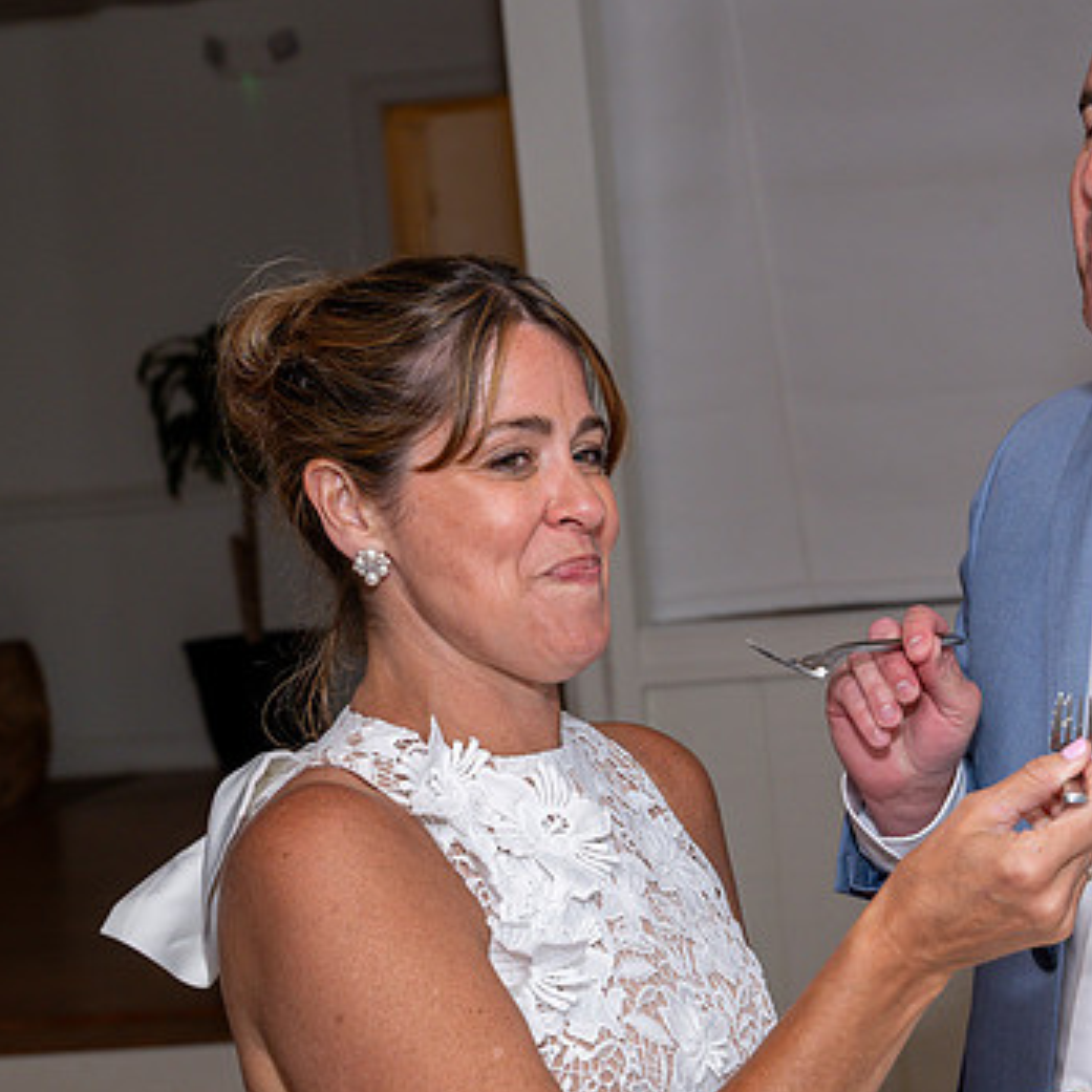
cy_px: 496
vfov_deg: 19.9
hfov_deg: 19.7
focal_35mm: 87
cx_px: 881
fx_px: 3105
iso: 500
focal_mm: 57
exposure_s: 1/250
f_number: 7.1
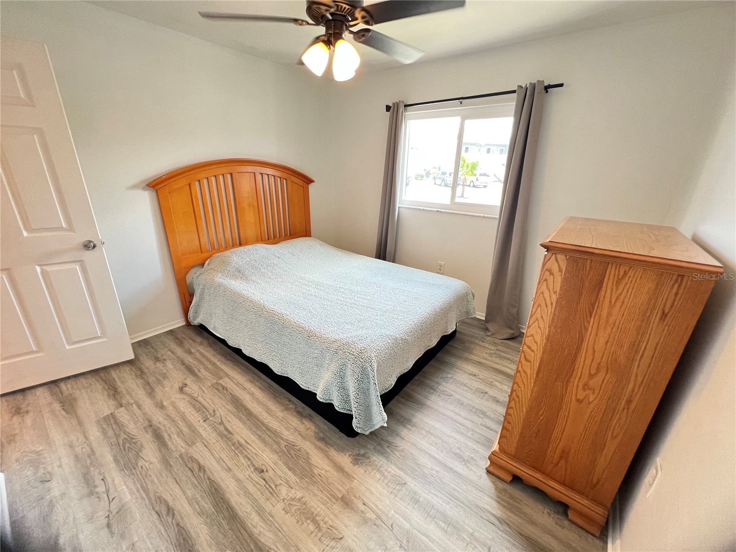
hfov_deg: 106.2
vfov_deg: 89.9
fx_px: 276
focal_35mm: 13
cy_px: 276
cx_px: 368
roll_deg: -1.1
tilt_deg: -20.7
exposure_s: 1/60
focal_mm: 1.57
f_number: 1.8
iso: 320
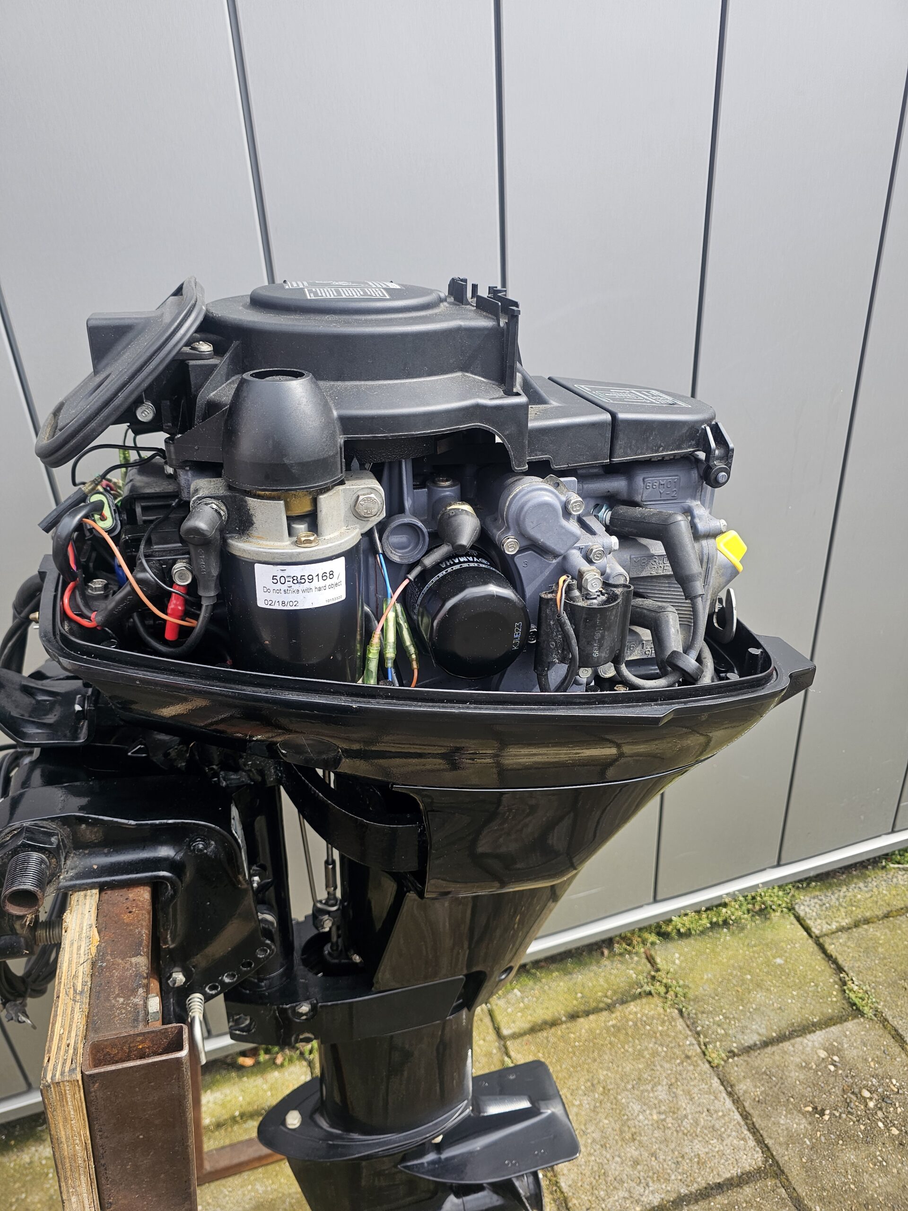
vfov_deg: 73.9
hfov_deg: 58.9
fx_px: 804
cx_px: 454
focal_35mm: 23
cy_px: 606
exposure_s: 1/403
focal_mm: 6.3
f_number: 1.7
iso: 20
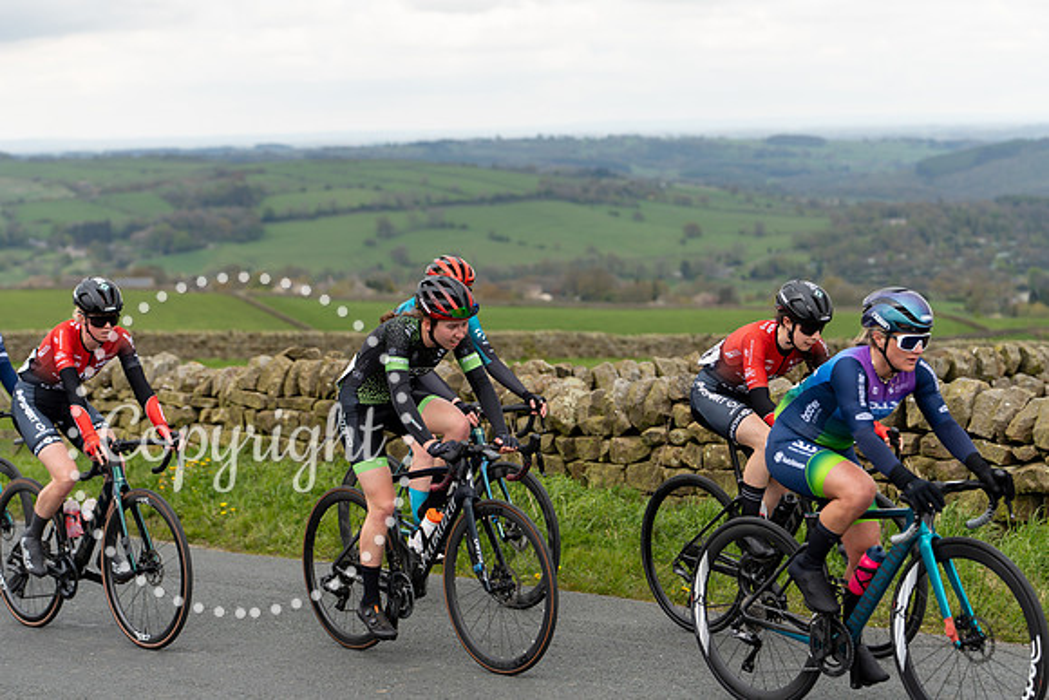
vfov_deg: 15.4
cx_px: 524
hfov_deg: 22.9
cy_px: 350
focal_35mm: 89
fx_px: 2594
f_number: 3.5
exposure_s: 1/640
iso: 200
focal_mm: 89
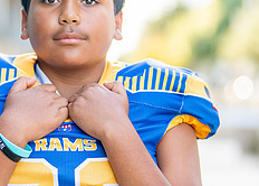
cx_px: 79
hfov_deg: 12.5
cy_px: 91
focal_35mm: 160
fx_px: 1178
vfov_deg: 9.0
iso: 200
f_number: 1.2
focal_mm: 50
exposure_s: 1/2000
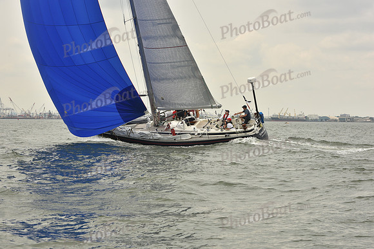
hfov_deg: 23.6
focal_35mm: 86
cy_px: 124
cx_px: 187
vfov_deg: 15.9
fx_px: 894
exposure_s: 1/640
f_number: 9
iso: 250
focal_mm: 86
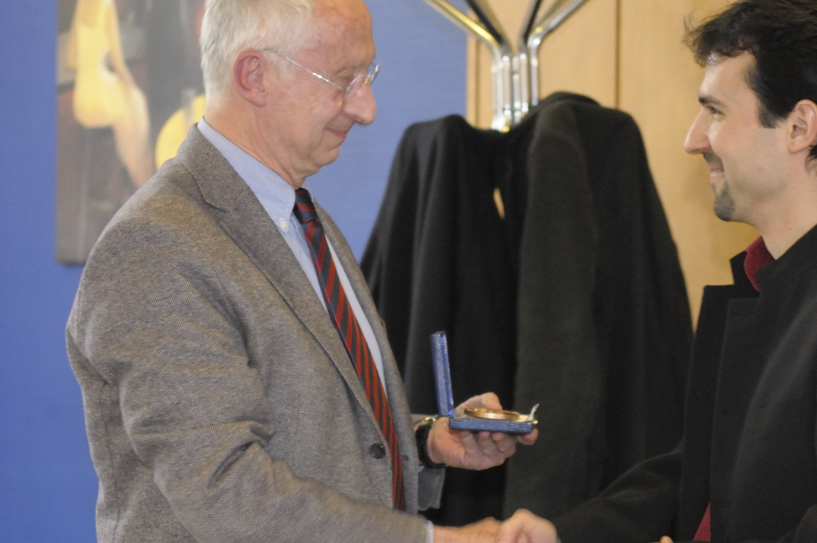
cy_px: 305
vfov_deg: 11.0
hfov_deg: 16.4
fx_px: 2828
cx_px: 379
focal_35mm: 125
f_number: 2.8
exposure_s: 1/30
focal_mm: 55
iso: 2000
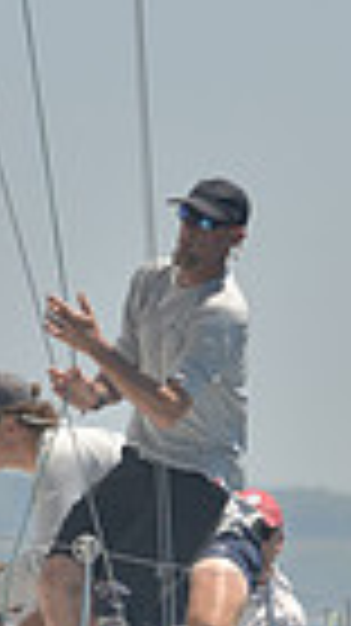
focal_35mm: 1138
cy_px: 664
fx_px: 18864
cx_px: 202
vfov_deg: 1.9
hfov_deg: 1.1
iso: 280
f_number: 7.1
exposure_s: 1/1000
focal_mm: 260
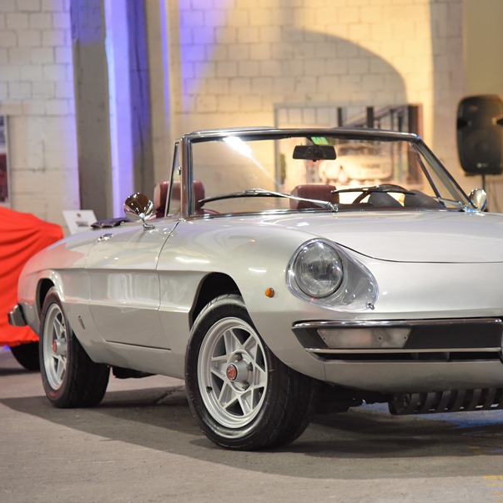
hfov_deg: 14.3
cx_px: 332
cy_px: 252
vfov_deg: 14.3
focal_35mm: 122
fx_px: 2006
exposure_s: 1/60
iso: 1400
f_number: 4
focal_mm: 95
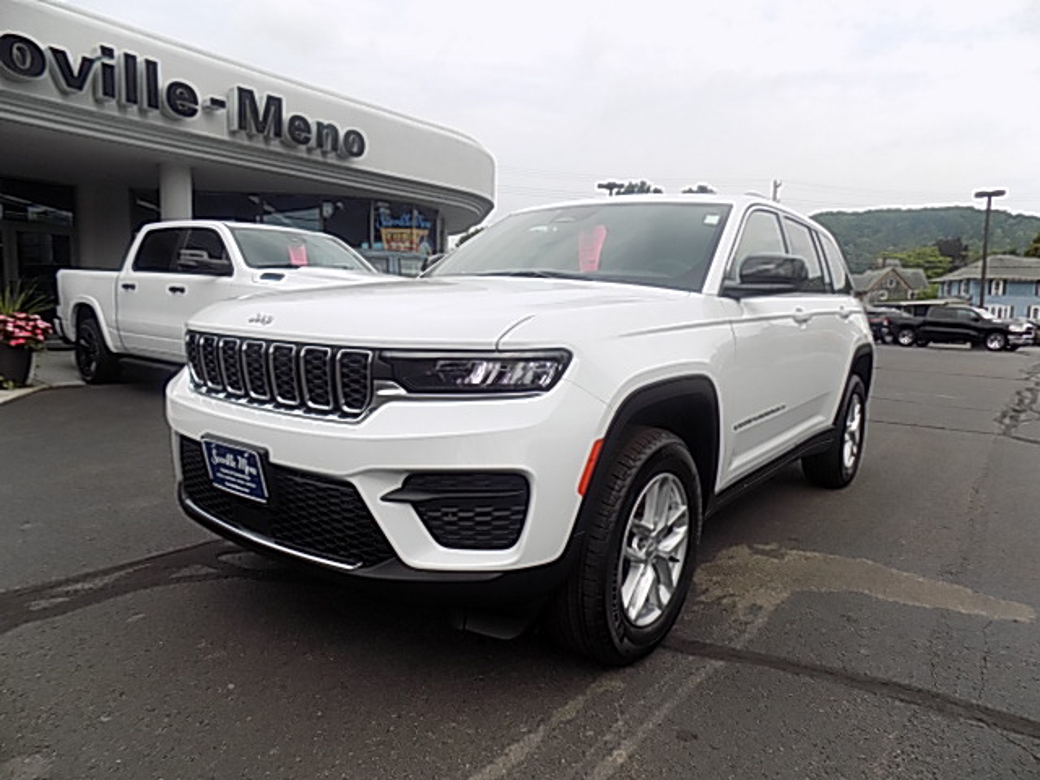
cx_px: 520
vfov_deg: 58.9
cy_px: 390
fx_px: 691
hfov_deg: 73.9
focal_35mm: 23
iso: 80
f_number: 3.1
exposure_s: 1/640
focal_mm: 4
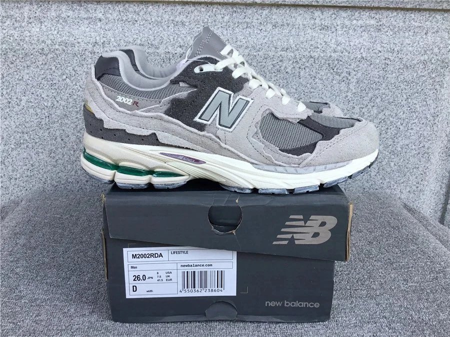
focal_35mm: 31
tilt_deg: -19.8
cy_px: 168
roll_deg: -1.0
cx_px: 225
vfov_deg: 45.4
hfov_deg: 58.4
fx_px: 403
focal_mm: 3.3
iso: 25
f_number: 2.4
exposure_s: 1/362
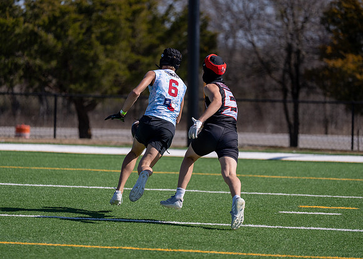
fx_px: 1944
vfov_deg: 7.6
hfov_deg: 10.7
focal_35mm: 189
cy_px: 130
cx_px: 182
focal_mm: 180
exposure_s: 1/4000
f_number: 2.8
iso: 100
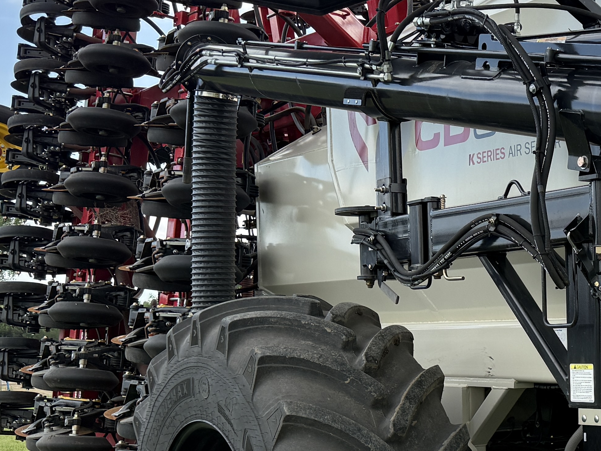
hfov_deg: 26.0
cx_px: 628
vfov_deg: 20.9
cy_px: 334
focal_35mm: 70
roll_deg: -0.9
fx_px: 1215
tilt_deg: -0.4
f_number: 1.78
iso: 100
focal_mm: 6.76
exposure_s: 1/1653
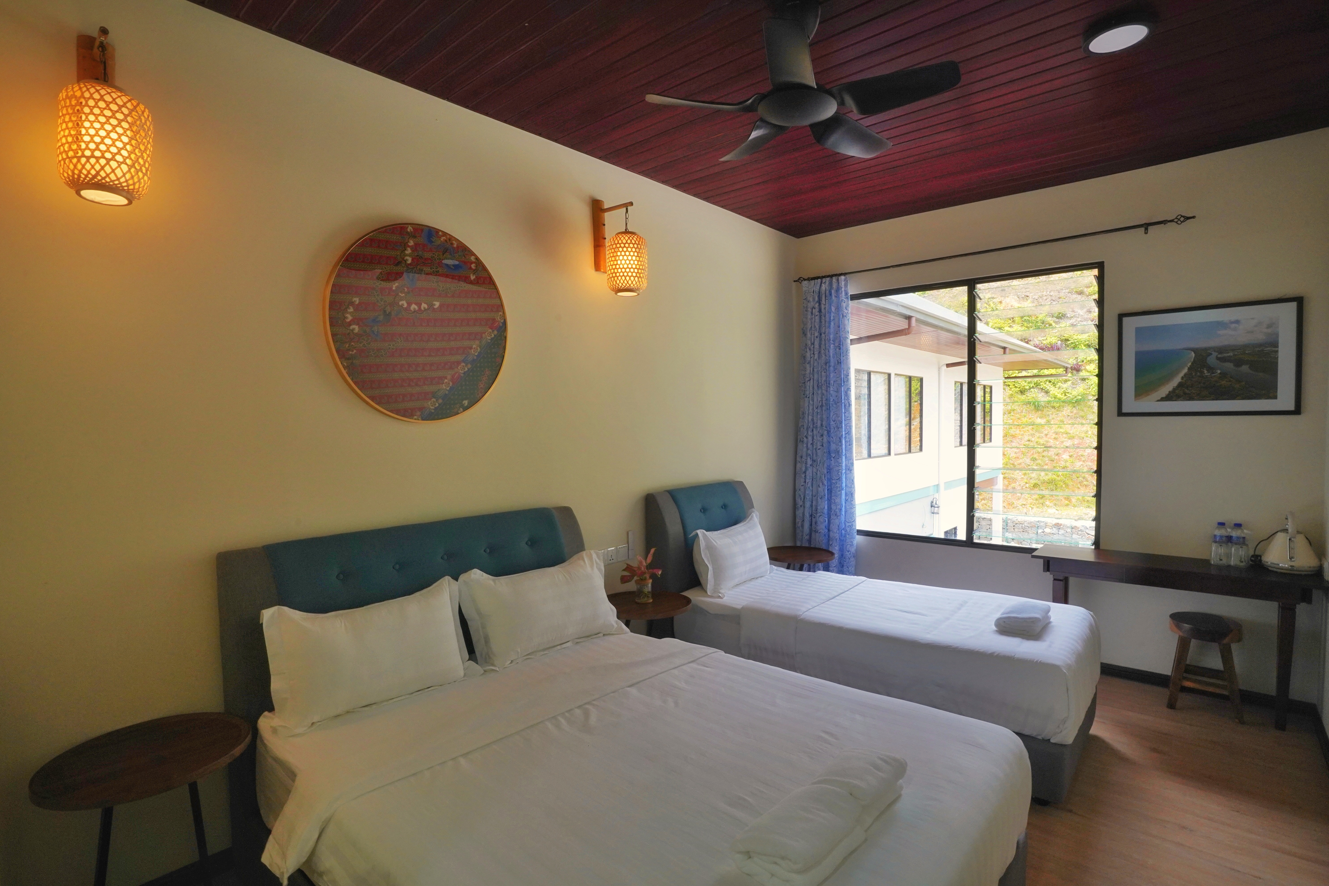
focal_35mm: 17
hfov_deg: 93.3
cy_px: 443
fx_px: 628
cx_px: 664
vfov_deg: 70.4
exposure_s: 1/30
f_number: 16
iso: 1600
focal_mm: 17
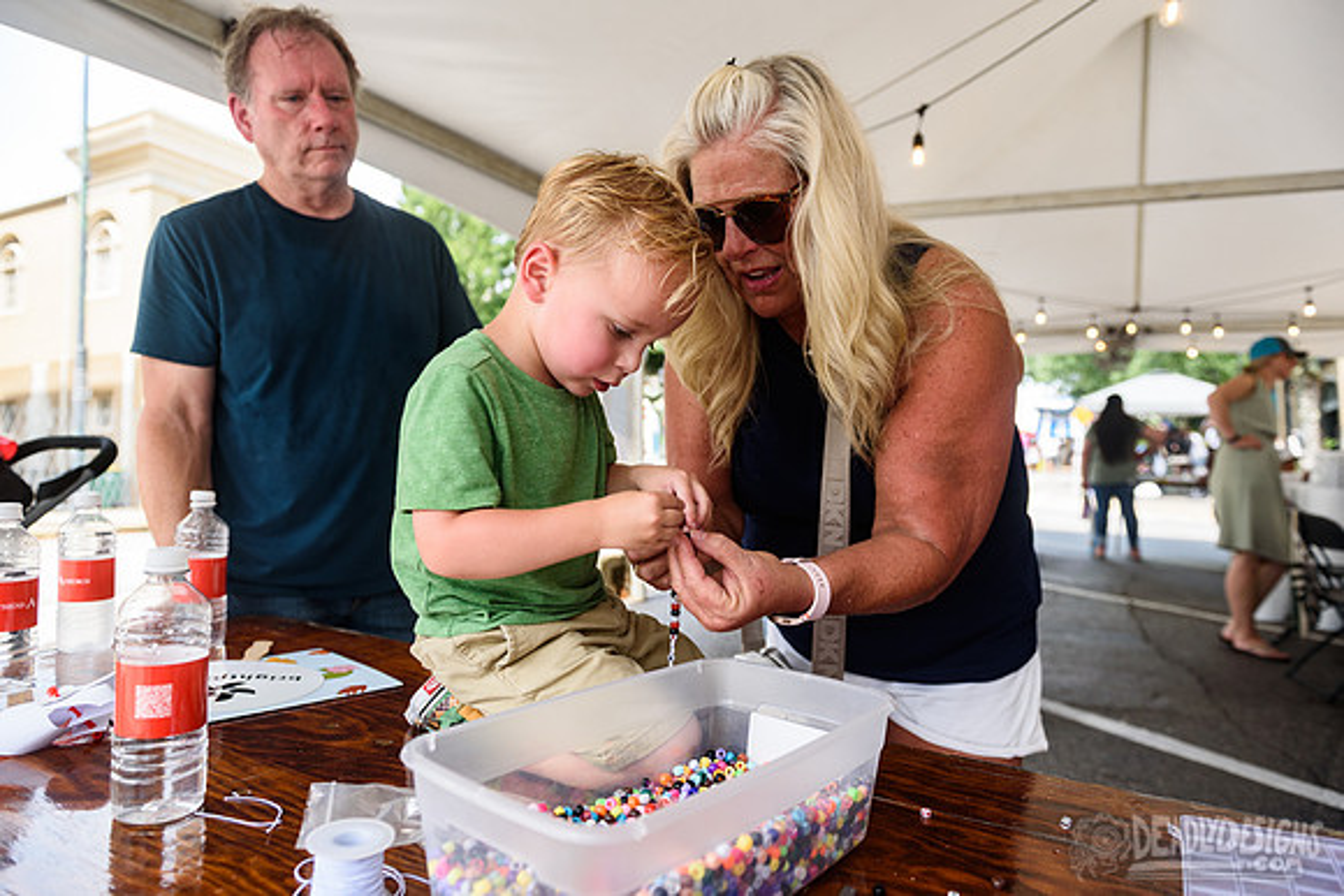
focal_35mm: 24
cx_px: 672
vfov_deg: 53.2
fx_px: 896
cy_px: 448
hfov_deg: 73.7
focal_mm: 24
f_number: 5
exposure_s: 1/400
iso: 200
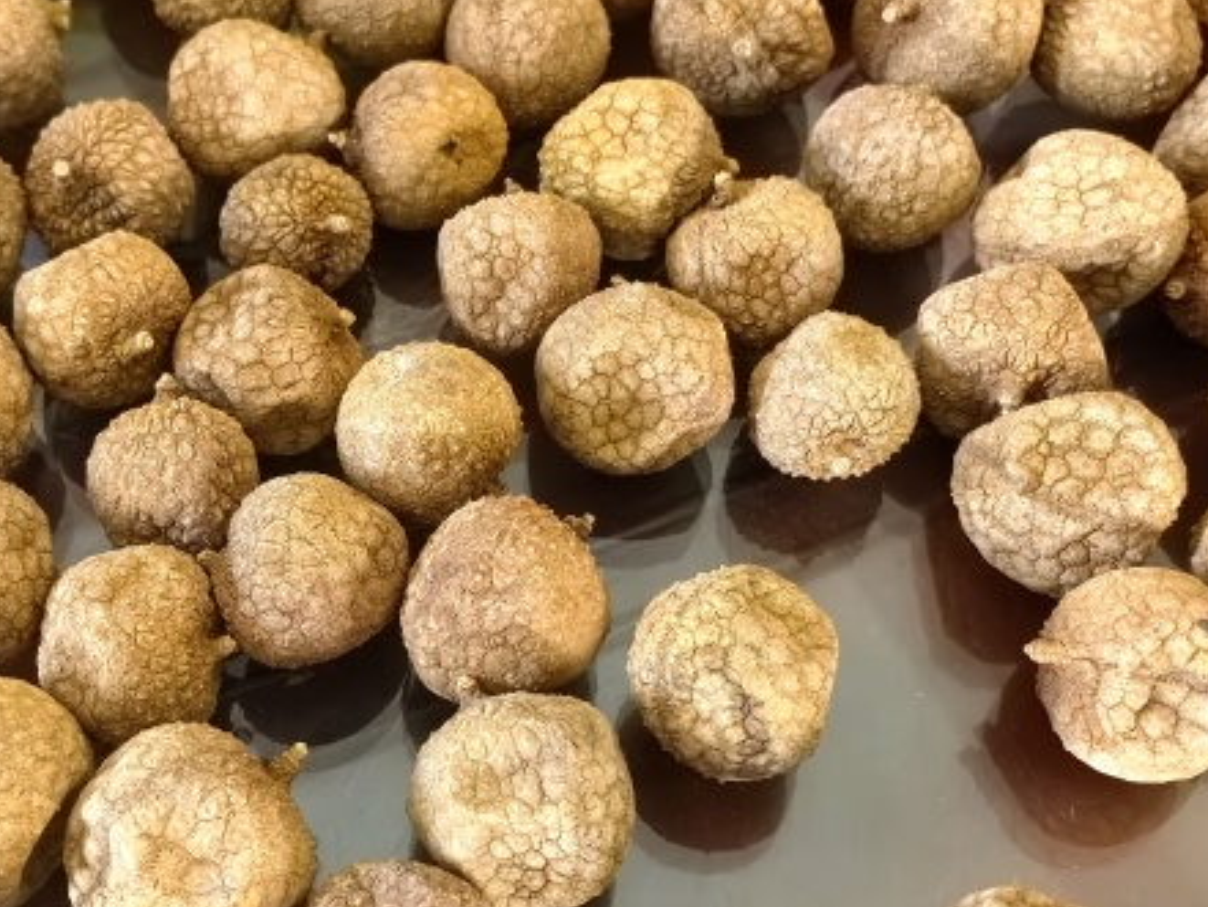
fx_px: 1710
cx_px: 403
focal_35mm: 49
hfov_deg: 38.5
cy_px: 414
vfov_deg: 29.7
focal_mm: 5.75
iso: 1600
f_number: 2
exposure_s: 1/100
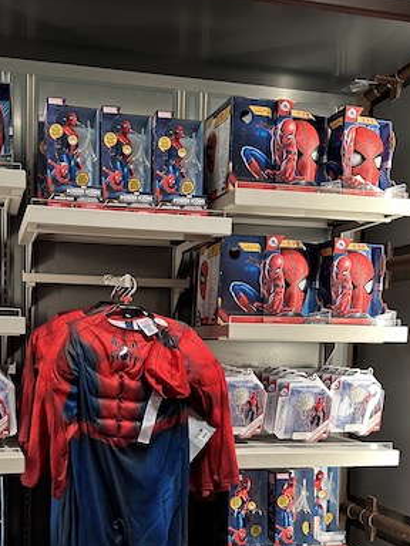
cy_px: 404
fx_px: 632
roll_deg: -0.2
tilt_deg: -6.8
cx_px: 111
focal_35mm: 40
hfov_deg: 35.3
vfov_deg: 45.3
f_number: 1.78
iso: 400
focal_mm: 6.86
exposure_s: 1/60
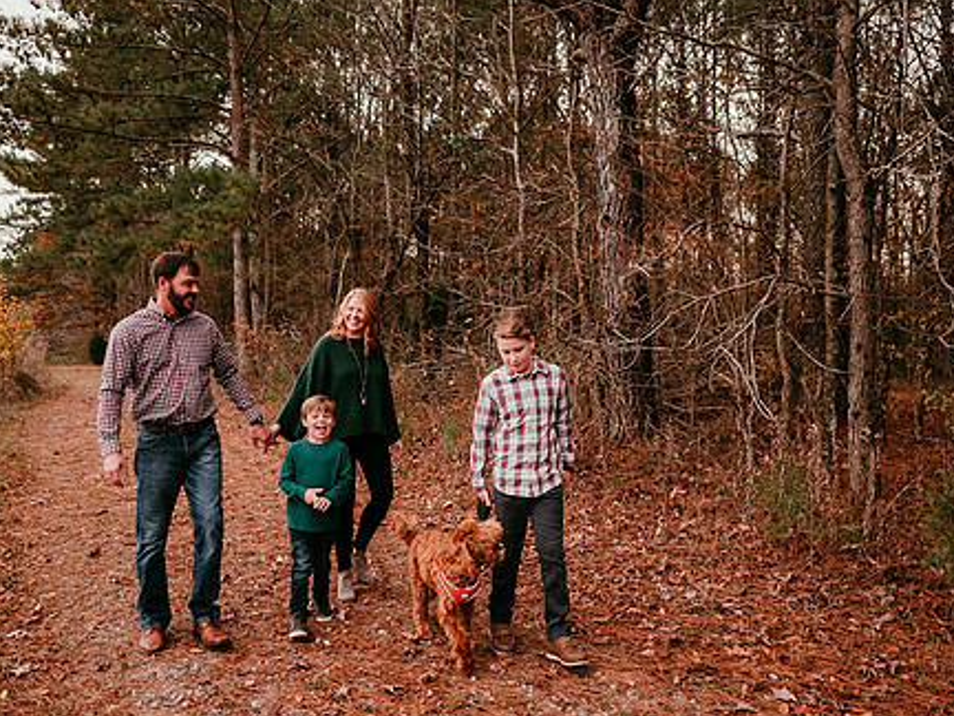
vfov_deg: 45.4
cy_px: 368
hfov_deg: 58.4
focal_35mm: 31
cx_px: 477
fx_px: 854
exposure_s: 1/160
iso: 100
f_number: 2.2
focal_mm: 24
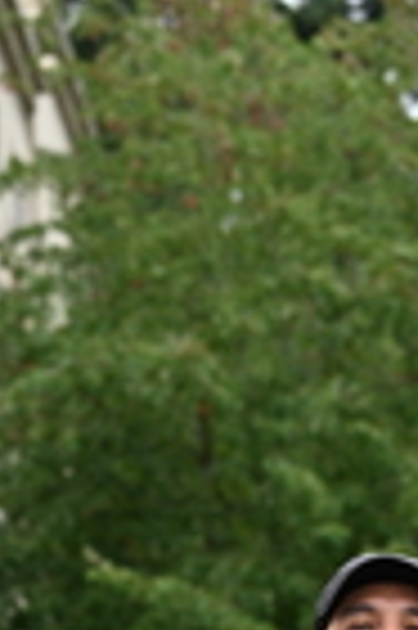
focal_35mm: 295
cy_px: 756
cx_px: 456
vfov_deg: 6.9
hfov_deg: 4.6
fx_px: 5150
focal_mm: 75
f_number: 4
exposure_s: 1/800
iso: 1600
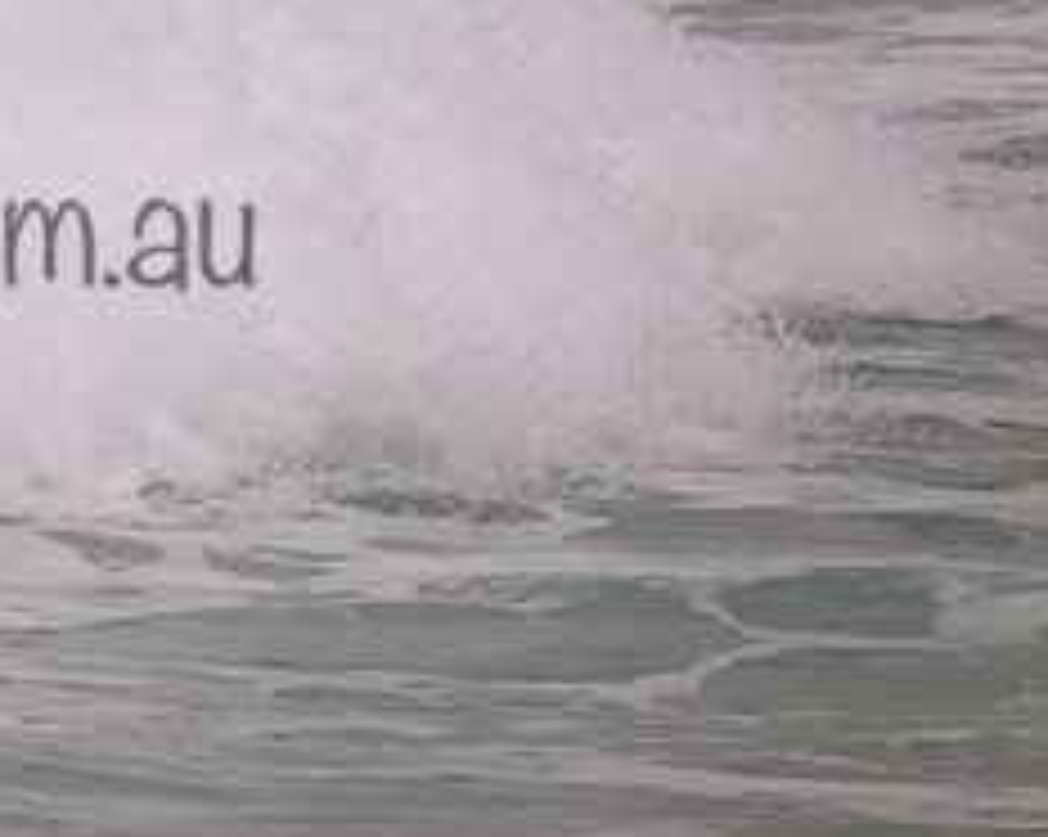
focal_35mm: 1869
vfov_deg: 0.8
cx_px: -220
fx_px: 57922
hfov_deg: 1.0
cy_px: 182
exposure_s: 1/1250
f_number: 11
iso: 2500
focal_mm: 800
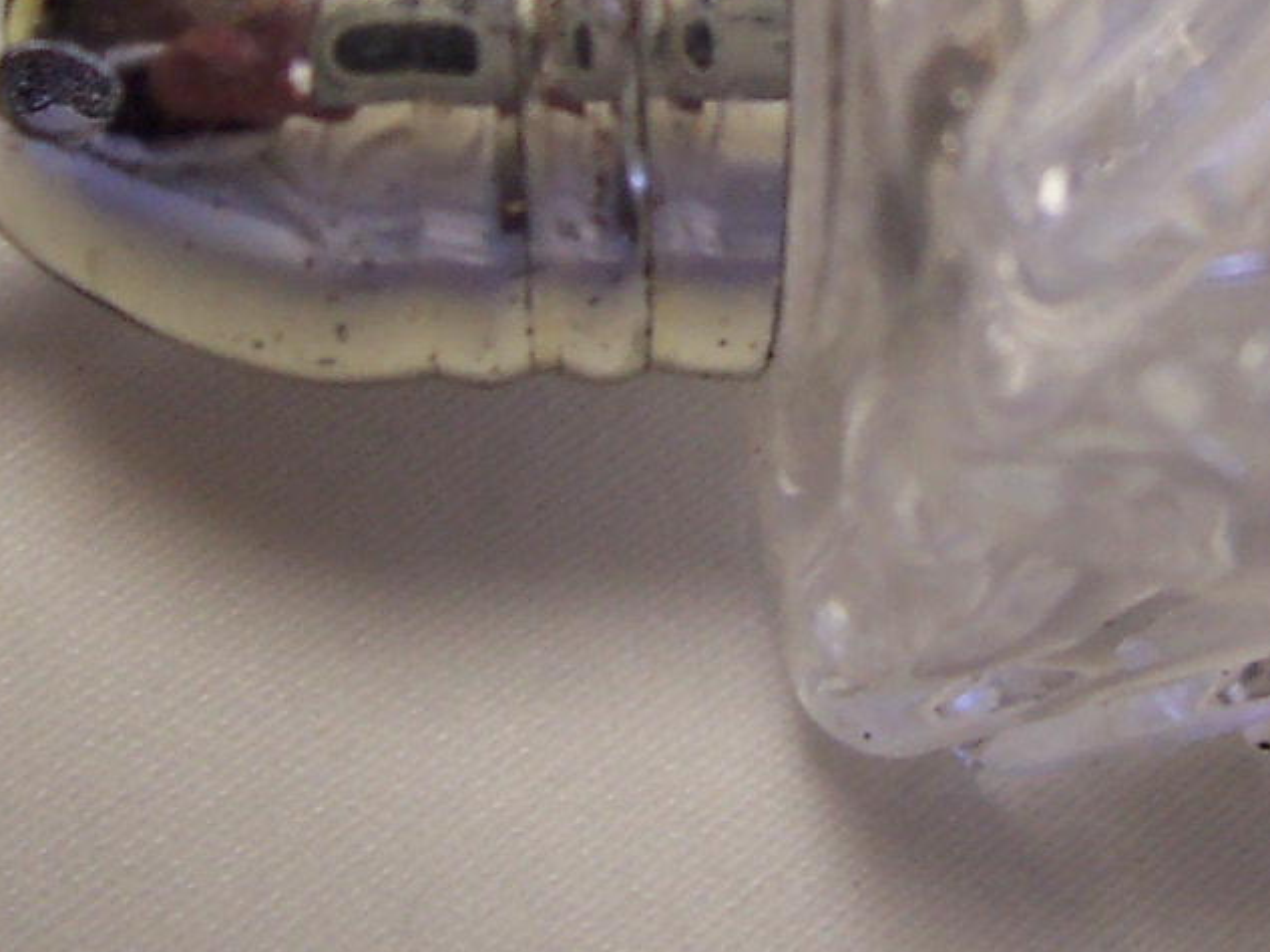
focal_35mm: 97
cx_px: 971
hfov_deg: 20.1
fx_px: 3559
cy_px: 46
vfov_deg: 15.0
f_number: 2.8
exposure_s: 1/45
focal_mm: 5.6
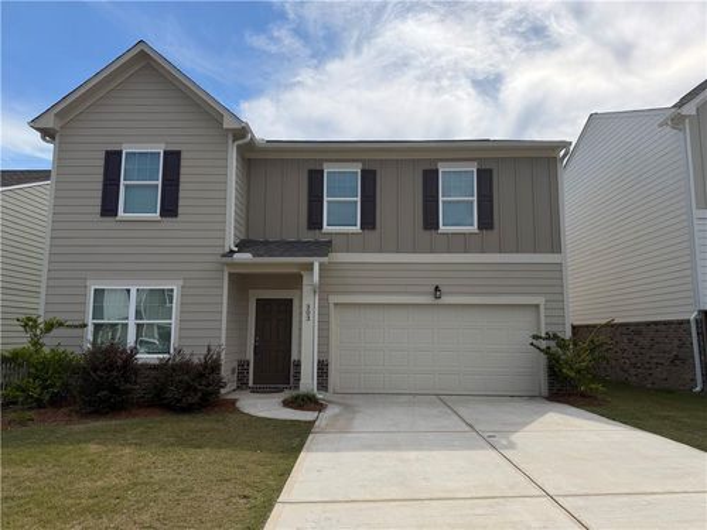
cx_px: 354
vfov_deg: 56.8
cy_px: 265
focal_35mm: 24
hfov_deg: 71.6
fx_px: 490
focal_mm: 6.76
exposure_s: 1/6173
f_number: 1.78
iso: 100
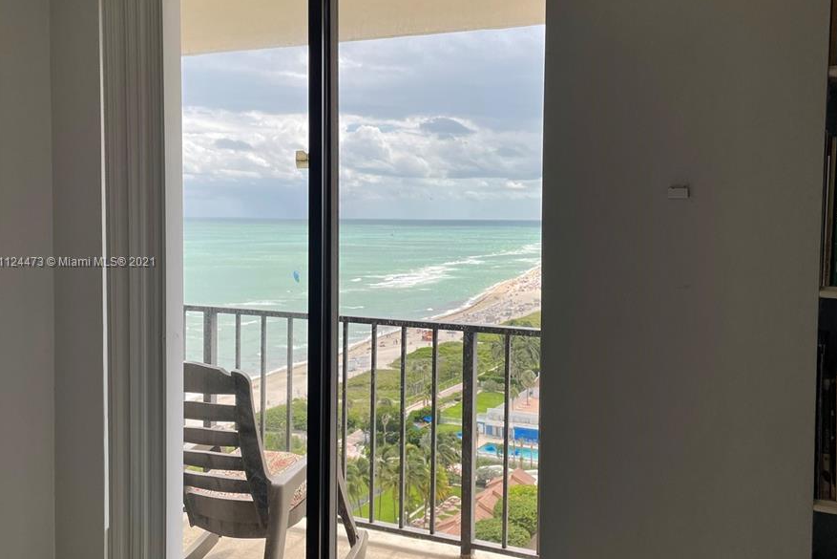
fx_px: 860
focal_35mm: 37
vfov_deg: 35.9
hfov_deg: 51.9
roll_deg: -0.4
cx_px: 410
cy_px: 263
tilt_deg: -3.7
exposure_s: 1/1304
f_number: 1.6
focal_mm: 4.2
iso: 32
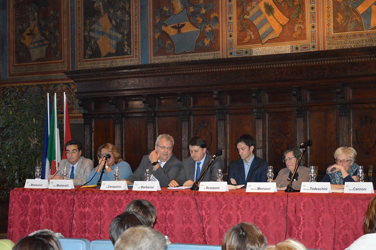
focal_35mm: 75
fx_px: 783
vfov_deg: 18.1
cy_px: 125
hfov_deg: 27.0
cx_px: 188
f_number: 5
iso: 3200
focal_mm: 50
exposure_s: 1/60
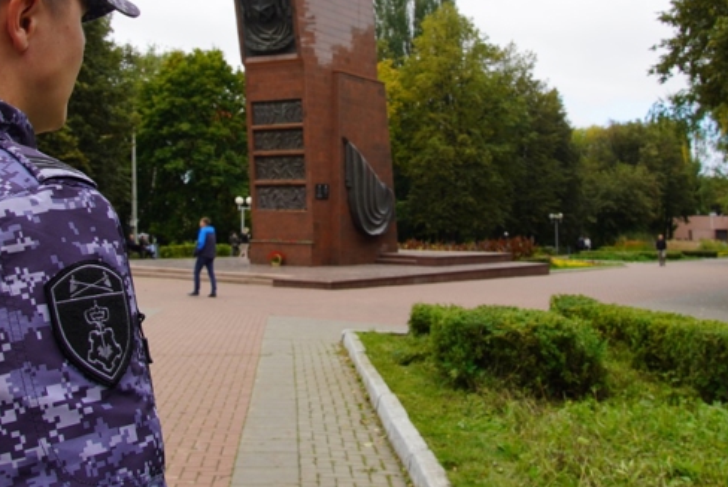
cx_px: 333
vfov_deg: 28.8
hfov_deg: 42.7
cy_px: 117
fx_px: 931
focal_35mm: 46
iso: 100
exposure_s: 1/125
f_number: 8
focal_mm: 20
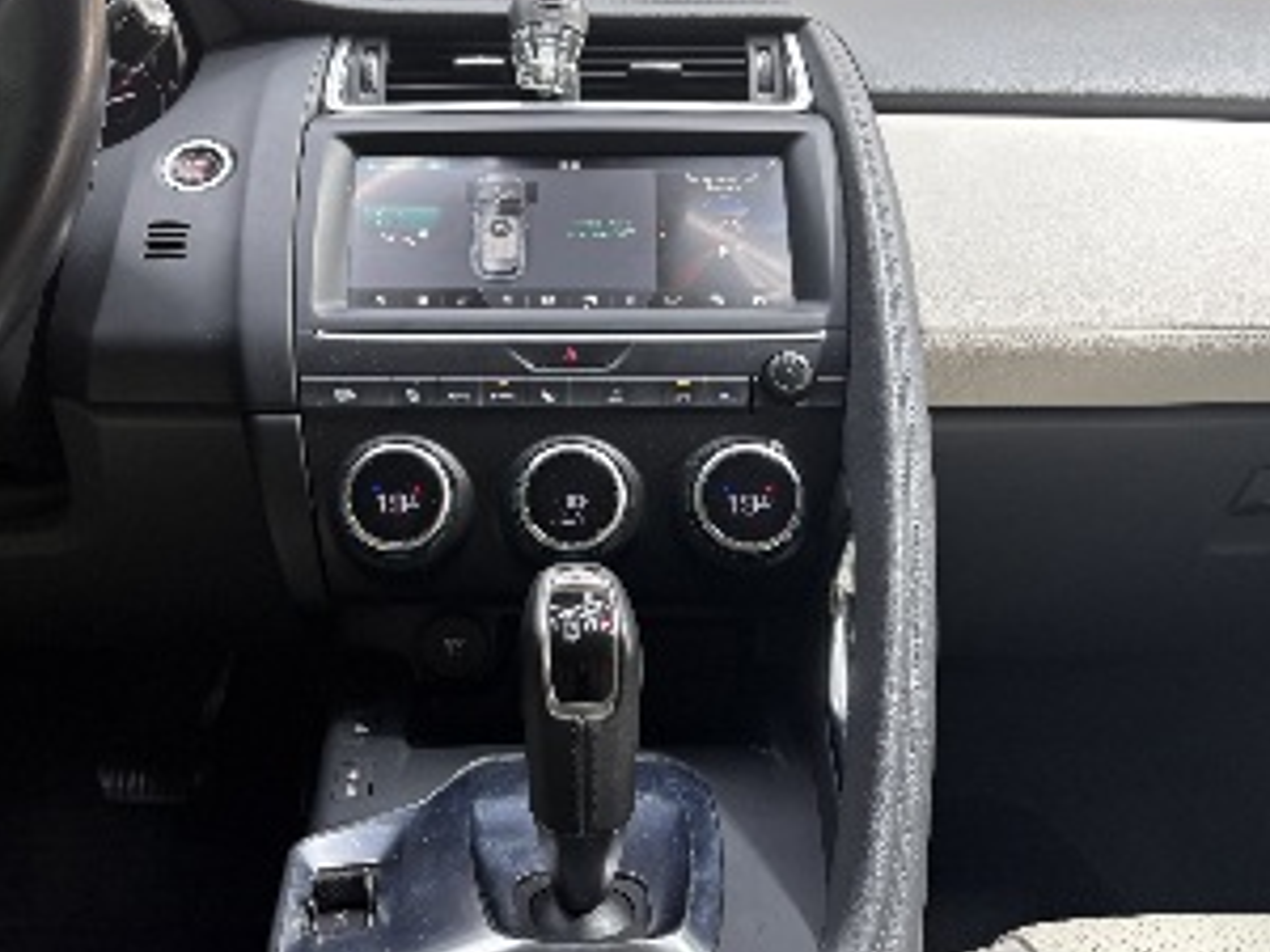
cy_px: 465
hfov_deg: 51.1
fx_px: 1321
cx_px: 533
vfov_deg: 39.7
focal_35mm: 36
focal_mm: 5.96
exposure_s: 1/50
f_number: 1.6
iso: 100
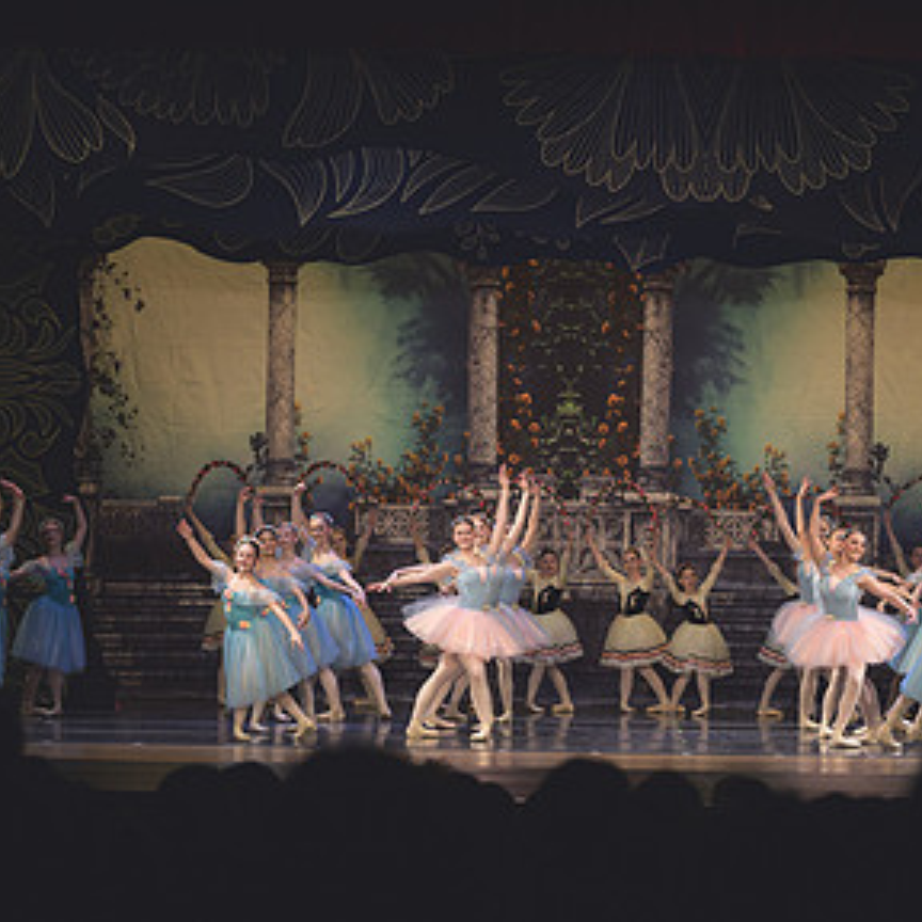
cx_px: 541
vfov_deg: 14.3
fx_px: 3676
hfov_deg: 14.3
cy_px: 572
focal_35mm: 122
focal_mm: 70
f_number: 2.8
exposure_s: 1/320
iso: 400
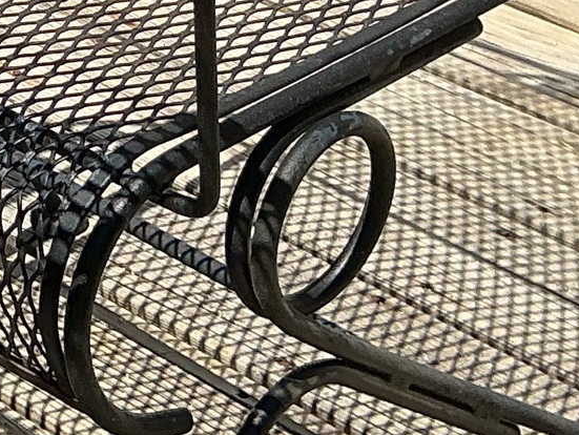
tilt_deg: -16.0
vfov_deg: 9.0
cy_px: -421
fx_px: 2611
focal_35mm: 156
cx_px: -285
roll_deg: +2.7
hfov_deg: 12.1
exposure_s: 1/2141
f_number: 1.8
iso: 25
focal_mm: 3
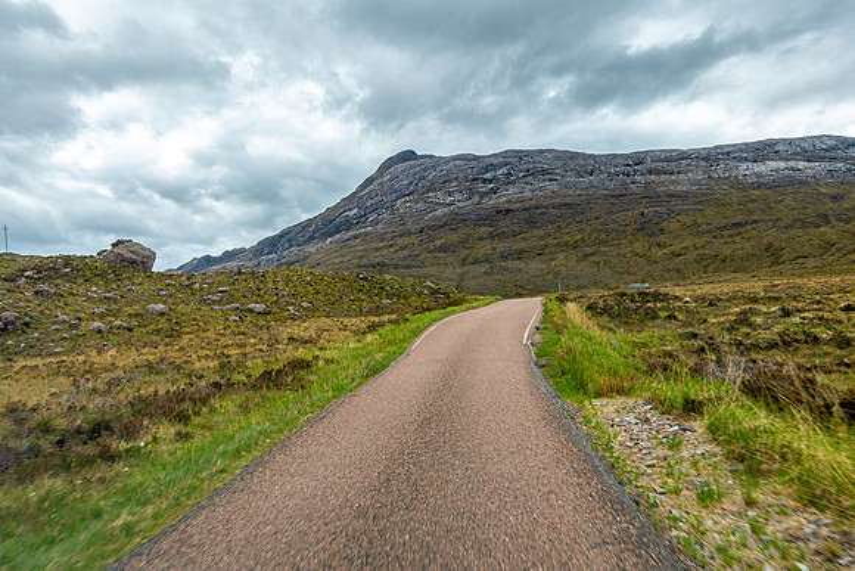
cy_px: 286
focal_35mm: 24
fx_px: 570
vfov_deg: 53.2
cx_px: 428
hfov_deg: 73.7
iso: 125
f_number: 5.6
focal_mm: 8.8
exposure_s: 1/200
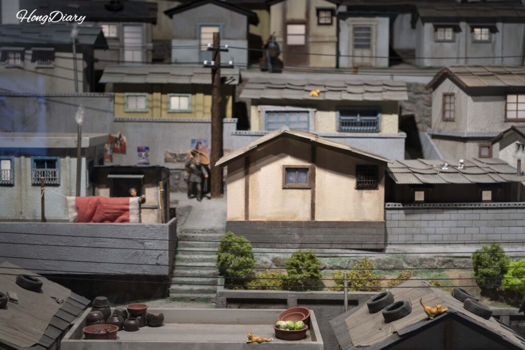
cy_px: 175
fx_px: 875
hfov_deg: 33.4
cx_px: 262
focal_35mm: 60
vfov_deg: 22.6
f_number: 5.6
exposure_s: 1/160
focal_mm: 60
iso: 1000
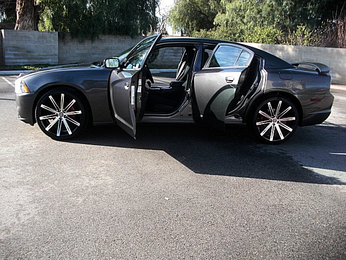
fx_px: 360
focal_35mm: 36
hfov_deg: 51.4
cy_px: 130
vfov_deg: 39.7
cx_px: 173
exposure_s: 1/200
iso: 50
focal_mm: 6.3
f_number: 2.8
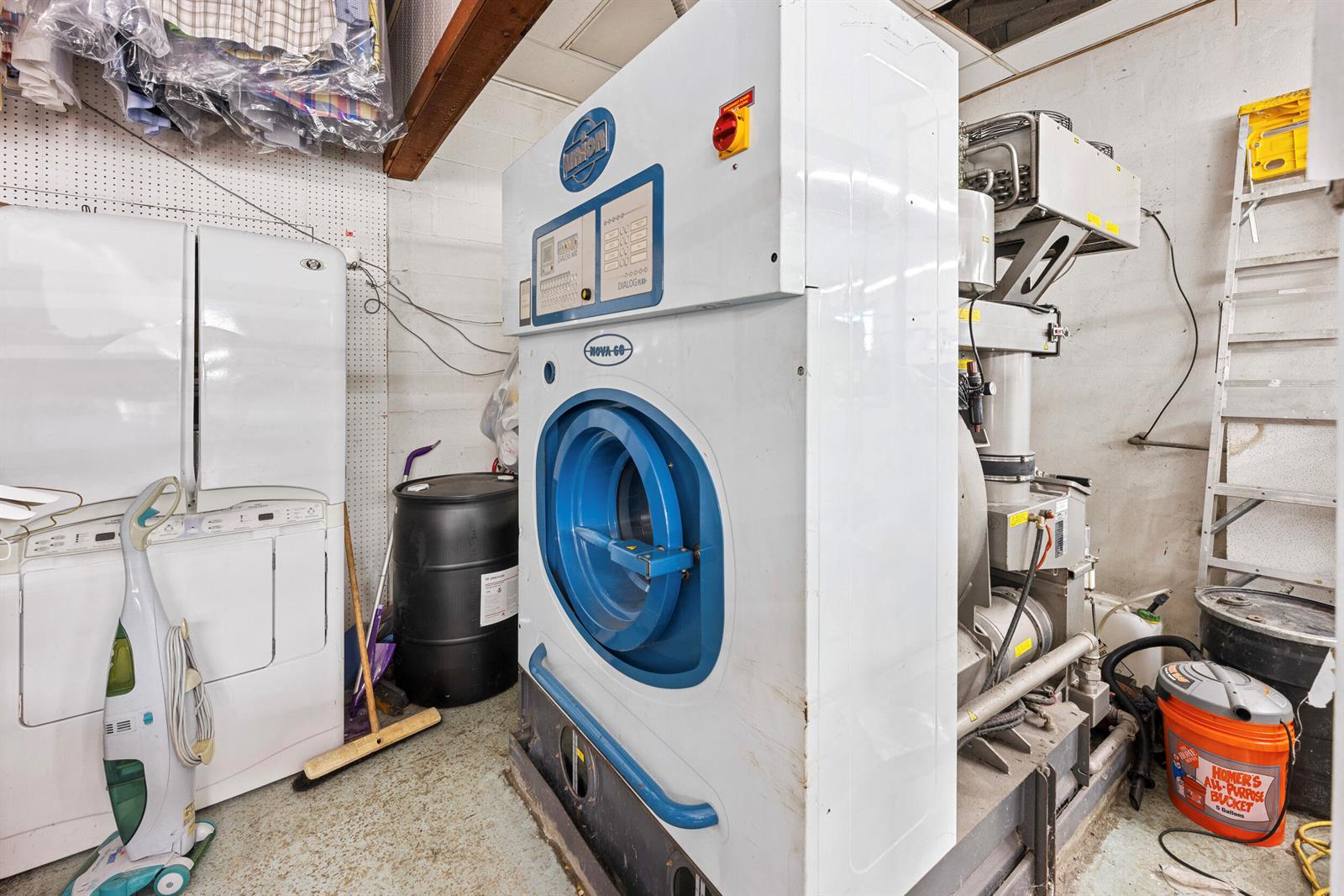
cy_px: 448
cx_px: 672
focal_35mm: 14
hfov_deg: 104.3
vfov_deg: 81.2
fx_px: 523
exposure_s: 1/2.5
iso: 500
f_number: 8
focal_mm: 14
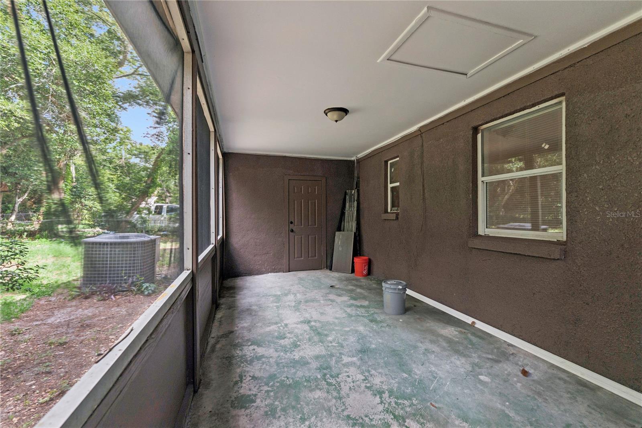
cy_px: 214
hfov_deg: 100.4
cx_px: 321
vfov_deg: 77.3
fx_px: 267
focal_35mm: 15
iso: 100
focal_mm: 10
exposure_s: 1/160
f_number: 2.8
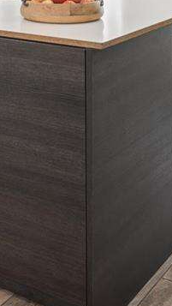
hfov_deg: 16.0
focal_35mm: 75
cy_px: -82
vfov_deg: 24.8
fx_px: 608
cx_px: 27
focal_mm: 16
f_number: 8
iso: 250
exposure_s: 1/15
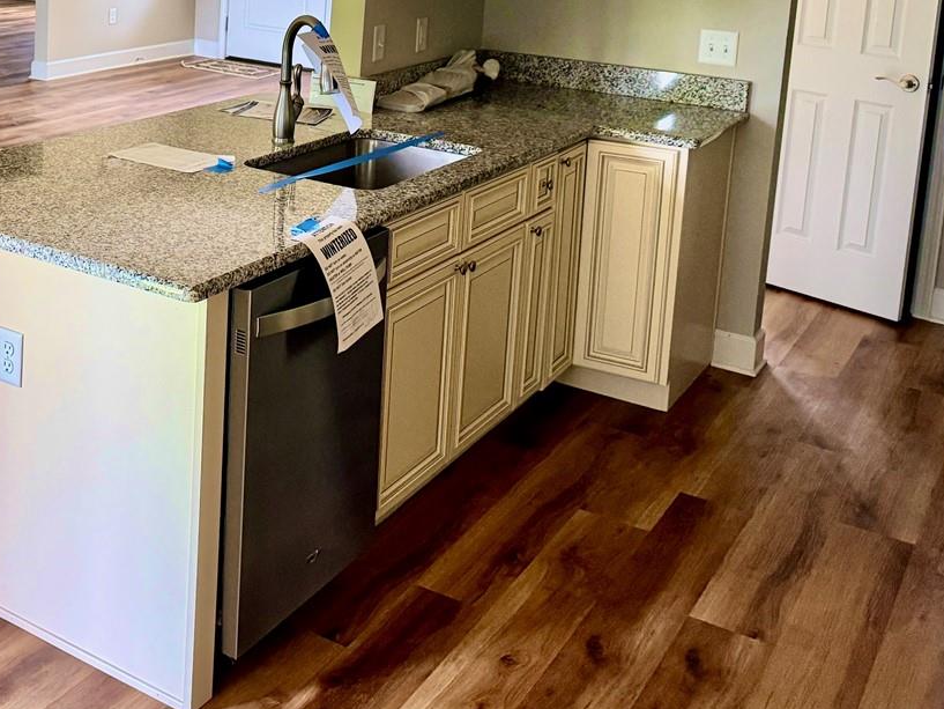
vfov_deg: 29.4
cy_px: 45
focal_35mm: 47
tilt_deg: -8.5
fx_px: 1282
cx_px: 111
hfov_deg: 38.0
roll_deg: -2.5
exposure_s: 1/60
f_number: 1.78
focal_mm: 6.76
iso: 250
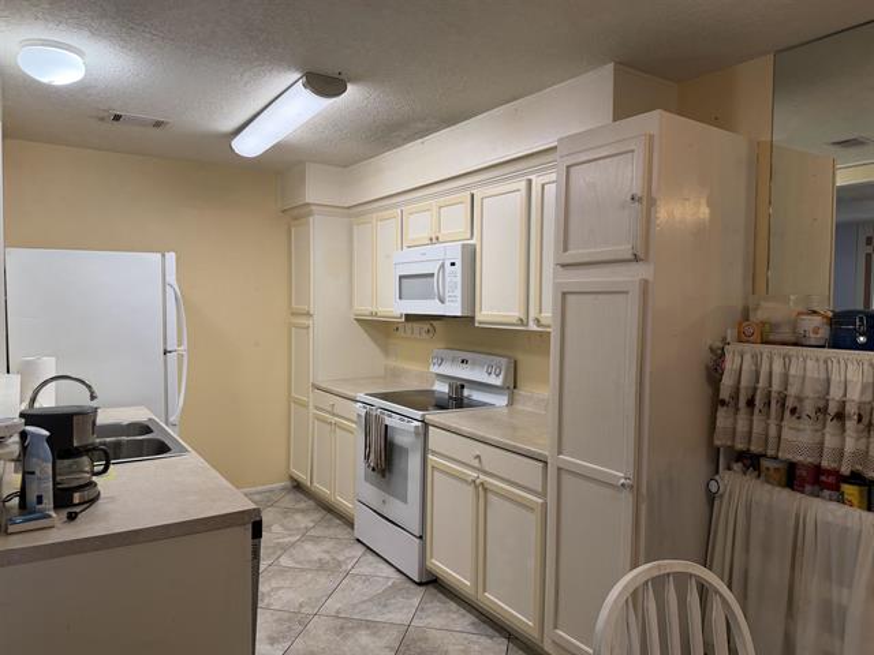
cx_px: 437
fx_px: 606
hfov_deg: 71.6
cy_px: 328
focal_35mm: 24
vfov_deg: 56.8
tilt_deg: -3.0
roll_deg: -0.6
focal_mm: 6.76
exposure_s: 1/120
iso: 160
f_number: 1.78
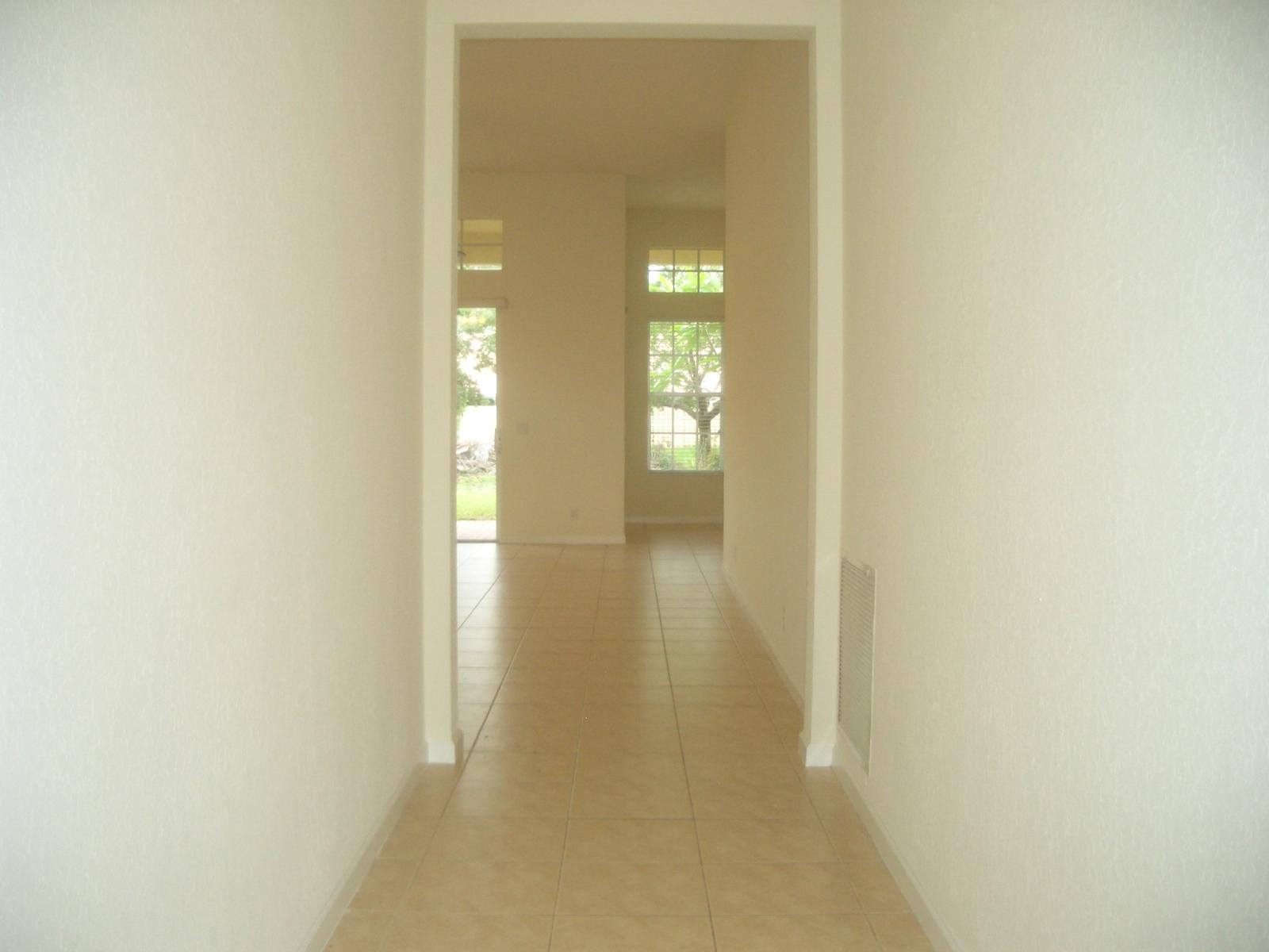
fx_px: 1283
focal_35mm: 35
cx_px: 634
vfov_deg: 40.7
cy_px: 476
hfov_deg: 52.6
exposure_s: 1/100
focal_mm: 5.8
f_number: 2.6
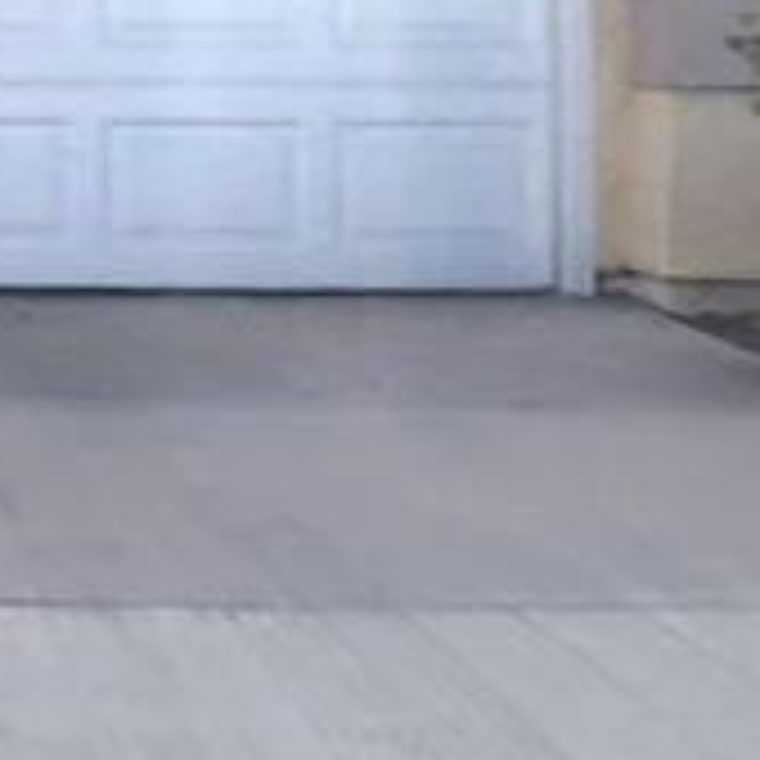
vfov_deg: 13.5
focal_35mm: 123
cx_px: -1111
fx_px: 3055
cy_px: -315
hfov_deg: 11.5
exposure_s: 1/2828
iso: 12
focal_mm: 6.4
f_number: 1.8
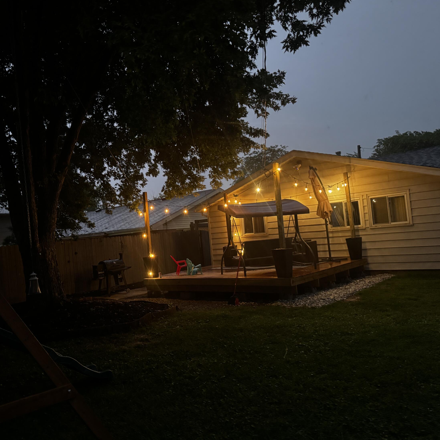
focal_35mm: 29
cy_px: 221
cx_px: 147
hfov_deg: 54.5
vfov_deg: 55.6
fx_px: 417
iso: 1250
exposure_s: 1/30
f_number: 1.78
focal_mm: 6.76
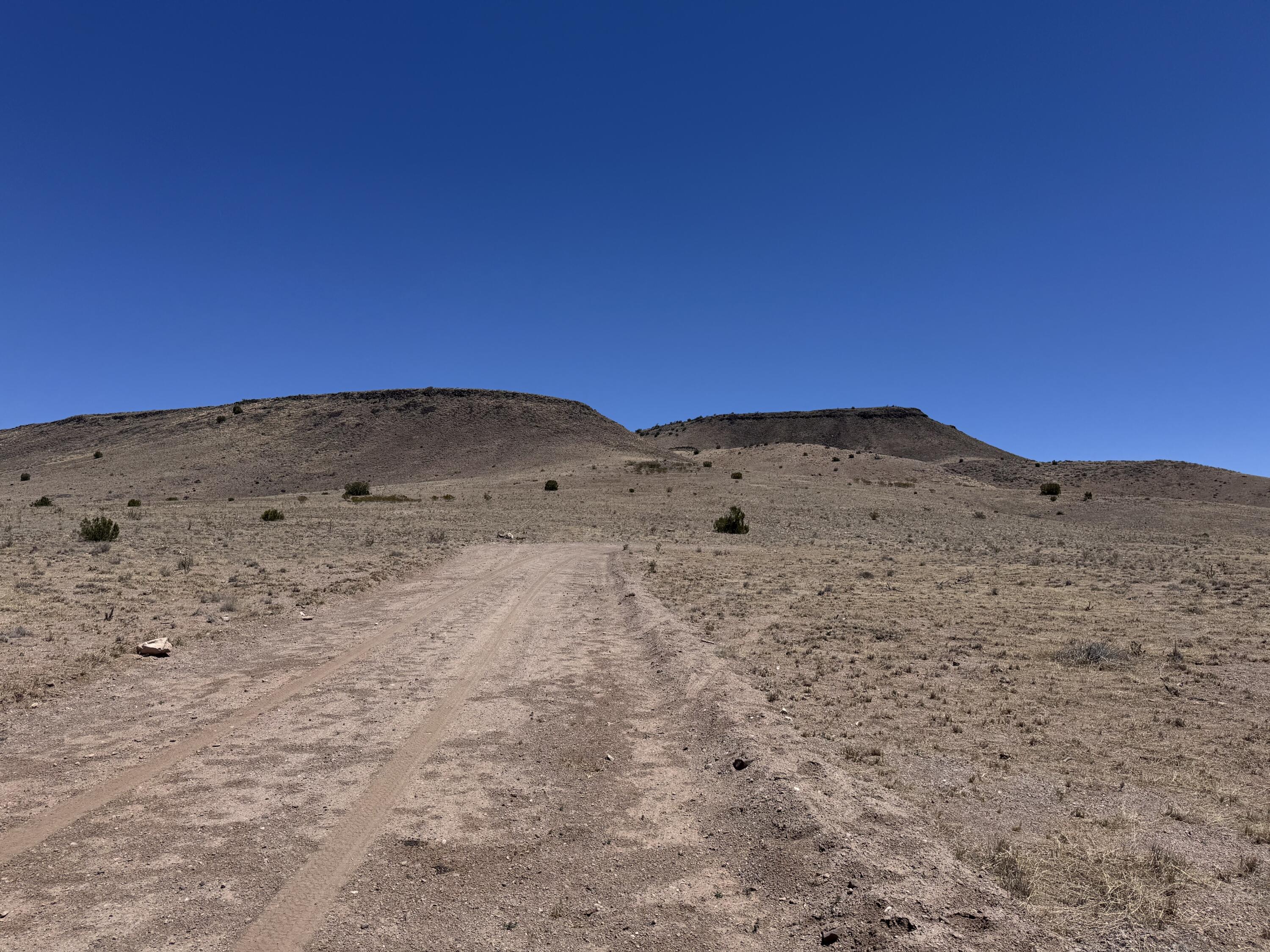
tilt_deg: +5.7
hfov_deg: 71.6
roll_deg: -0.5
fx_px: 881
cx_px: 635
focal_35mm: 24
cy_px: 476
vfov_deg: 56.8
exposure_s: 1/7937
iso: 80
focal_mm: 6.76
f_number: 1.78
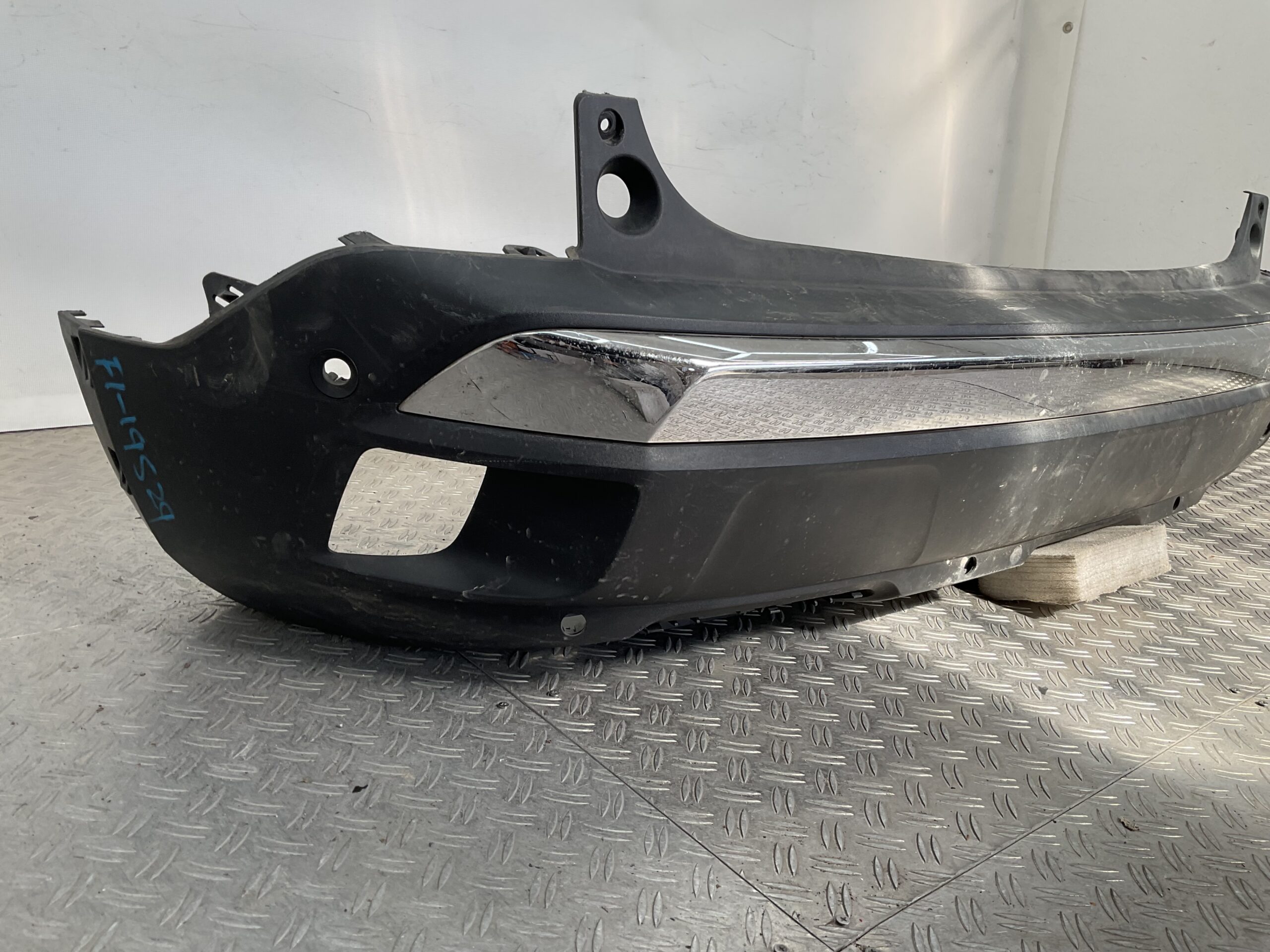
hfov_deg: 61.7
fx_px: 1064
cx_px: 635
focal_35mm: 29
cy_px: 476
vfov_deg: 48.2
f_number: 1.8
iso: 16
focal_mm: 3
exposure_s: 1/205
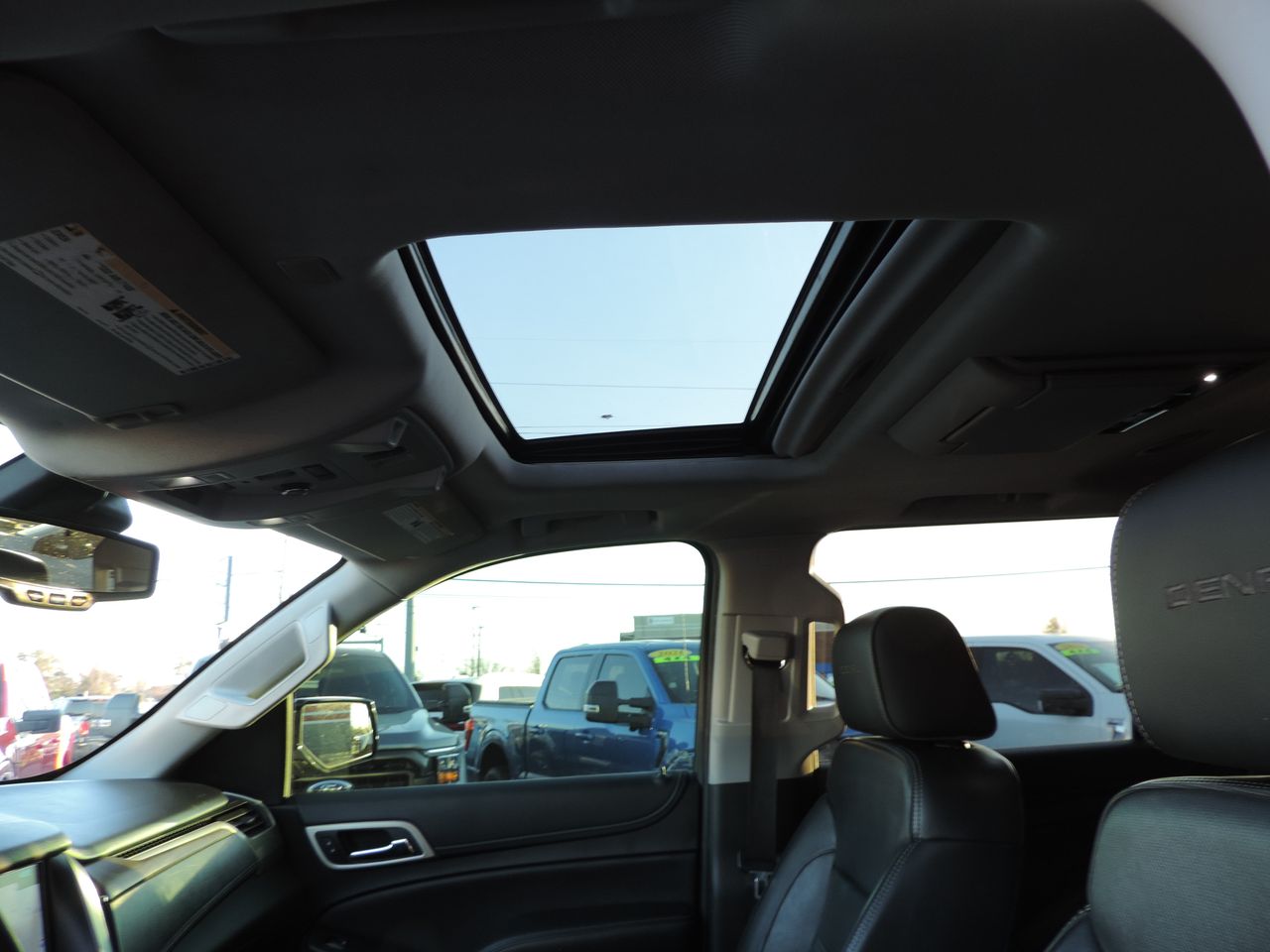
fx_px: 881
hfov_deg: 71.6
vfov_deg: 56.8
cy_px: 476
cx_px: 635
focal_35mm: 24
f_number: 3
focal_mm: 4.3
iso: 90
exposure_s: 1/30
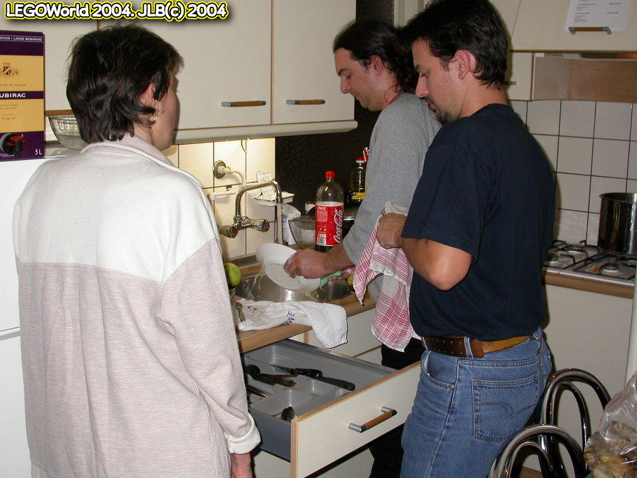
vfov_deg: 32.9
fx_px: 810
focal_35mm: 44
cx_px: 318
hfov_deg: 42.9
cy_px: 239
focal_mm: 9.1
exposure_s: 1/60
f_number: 2.7
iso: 100
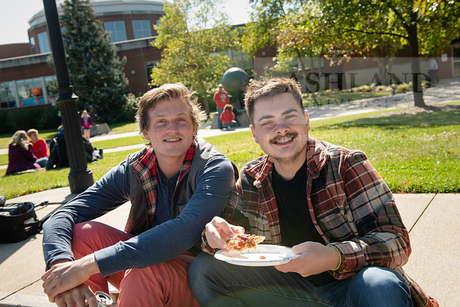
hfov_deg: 50.7
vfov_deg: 35.1
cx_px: 230
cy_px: 154
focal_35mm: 38
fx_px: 486
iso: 250
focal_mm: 38
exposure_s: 1/250
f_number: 6.3
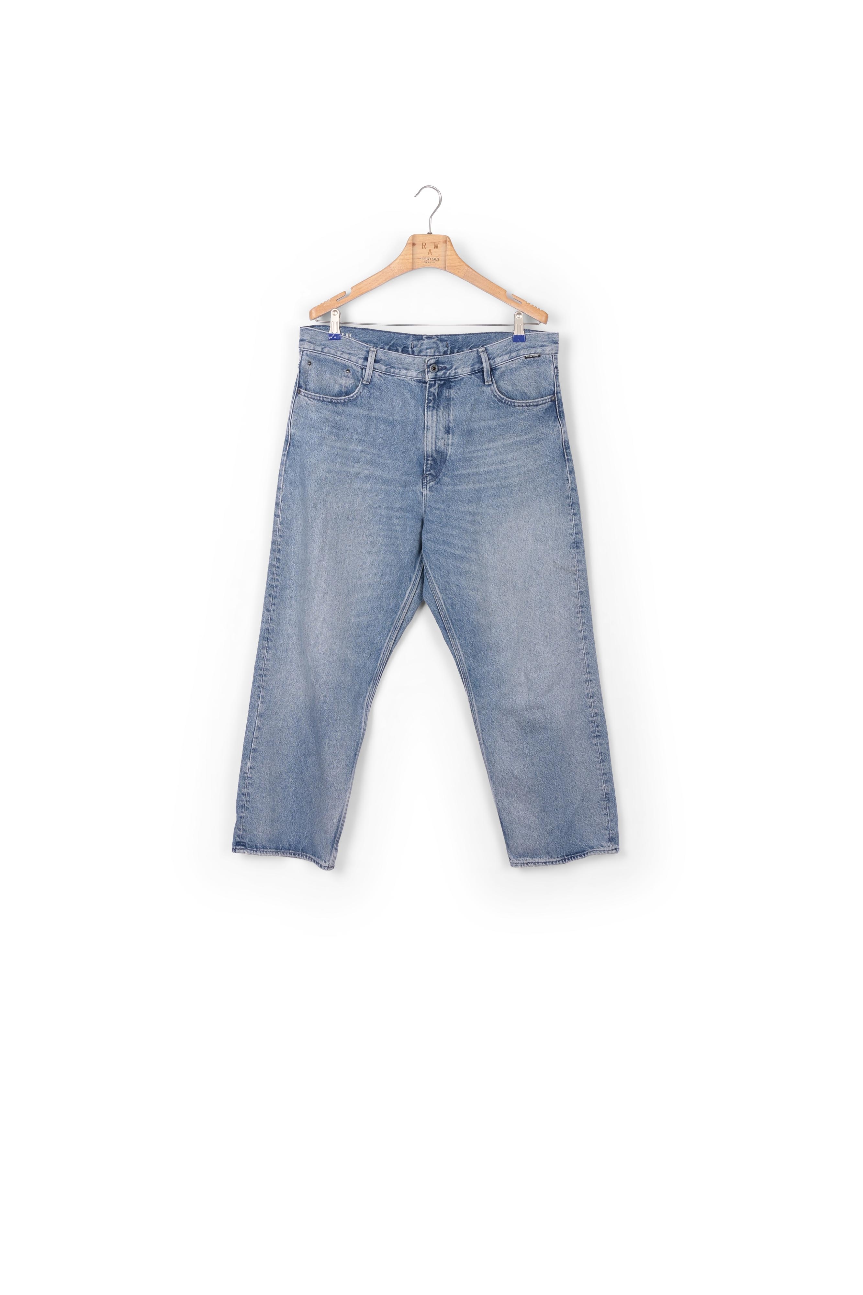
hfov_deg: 35.9
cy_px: 648
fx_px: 1331
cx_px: 432
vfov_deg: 51.9
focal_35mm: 37
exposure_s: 1/200
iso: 100
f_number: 13
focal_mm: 37
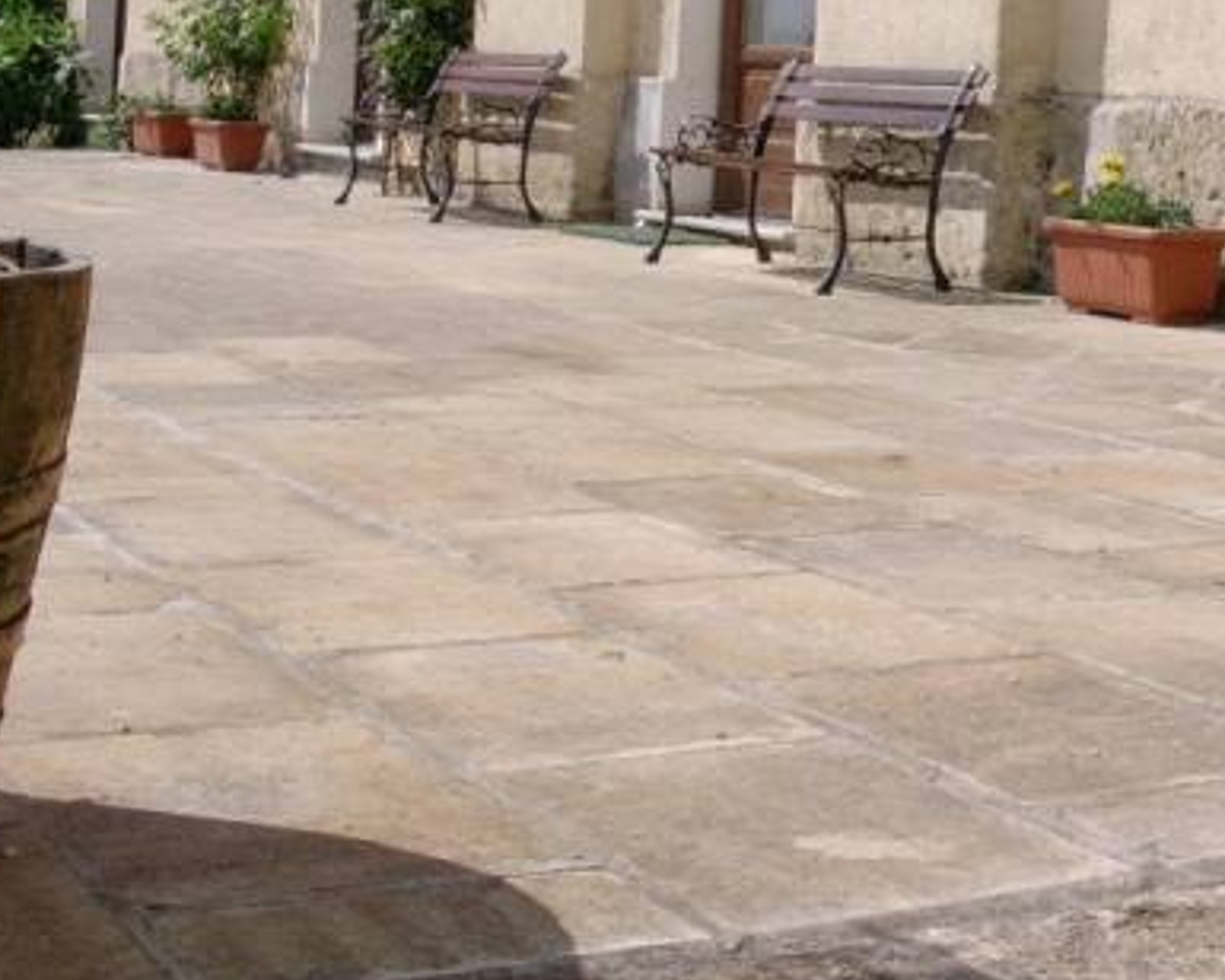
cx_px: 1021
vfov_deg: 20.8
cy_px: 95
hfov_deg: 25.8
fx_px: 2610
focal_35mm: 72
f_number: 5.4
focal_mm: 5.6
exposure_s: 1/767
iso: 70
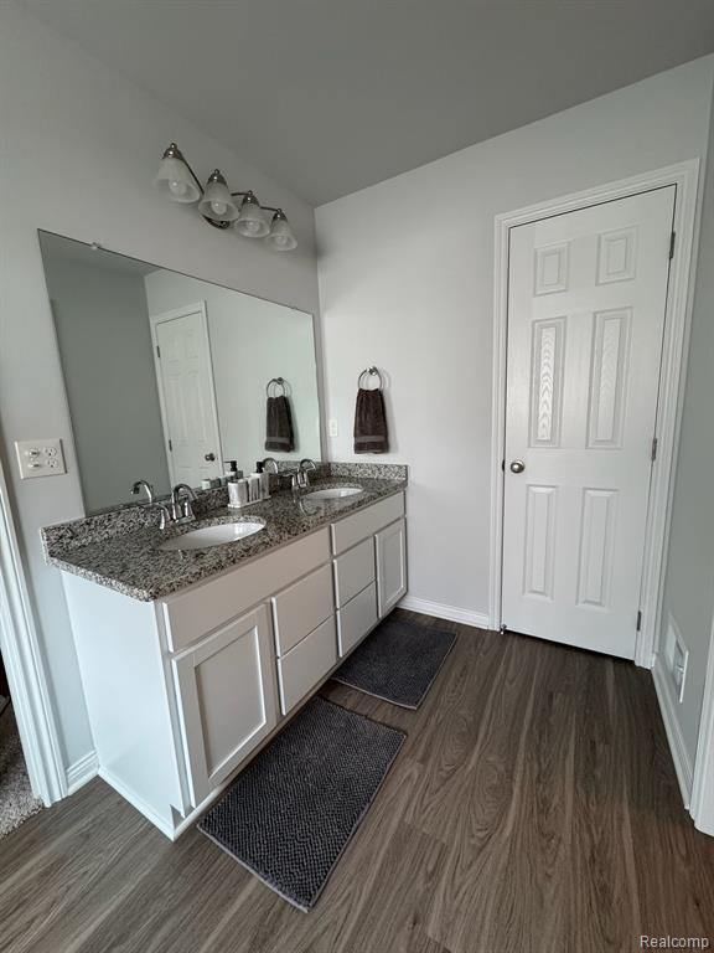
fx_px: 385
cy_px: 476
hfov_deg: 85.7
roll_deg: +2.9
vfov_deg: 102.1
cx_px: 357
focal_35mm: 14
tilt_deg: -10.5
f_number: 2.2
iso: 320
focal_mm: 2.22
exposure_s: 1/99
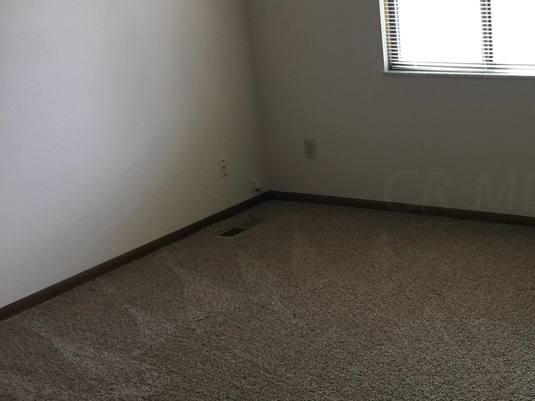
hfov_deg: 34.2
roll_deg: +2.0
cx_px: 480
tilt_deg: -17.3
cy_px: 191
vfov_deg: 27.5
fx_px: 819
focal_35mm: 53
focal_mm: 4.15
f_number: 2.2
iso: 32
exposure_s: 1/30
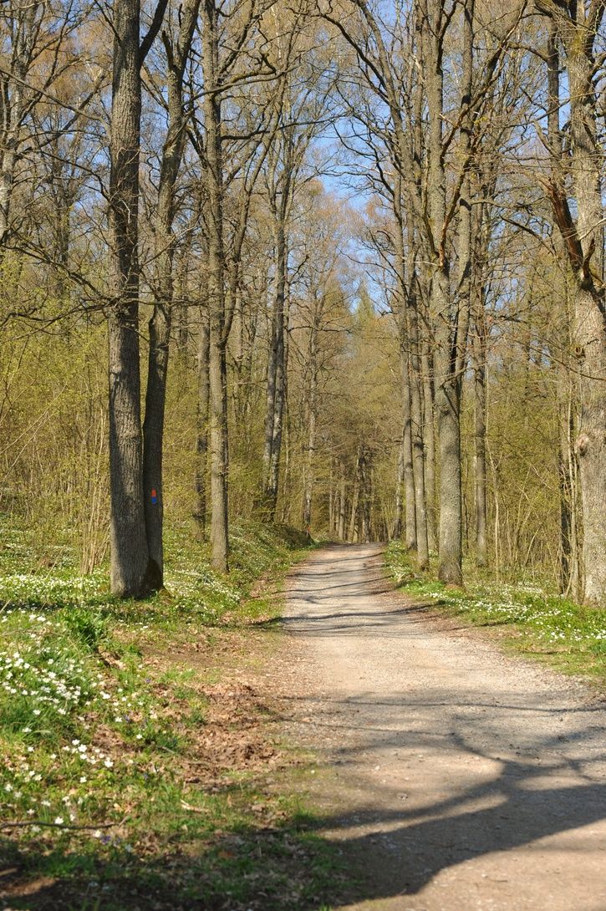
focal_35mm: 66
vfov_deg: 30.5
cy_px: 456
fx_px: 1669
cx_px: 303
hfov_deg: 20.6
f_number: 7.1
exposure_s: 1/200
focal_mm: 66
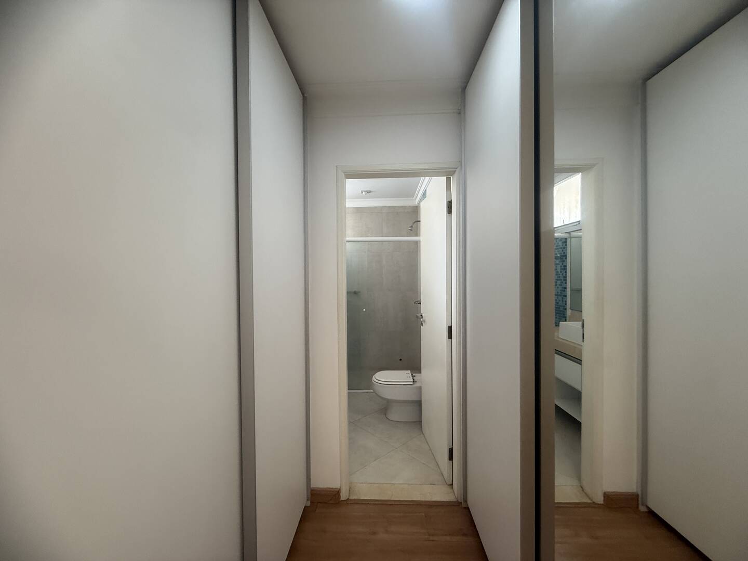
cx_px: 374
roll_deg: +0.4
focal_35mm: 14
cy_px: 280
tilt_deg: +1.1
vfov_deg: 85.7
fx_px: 303
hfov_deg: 102.1
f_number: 2.2
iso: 200
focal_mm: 2.22
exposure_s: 1/60
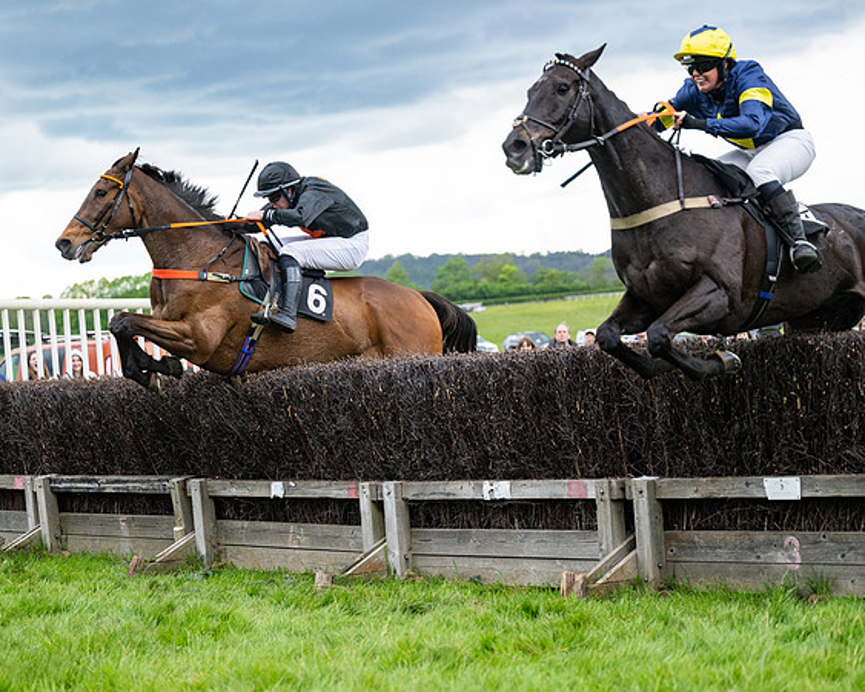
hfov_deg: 24.2
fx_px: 2017
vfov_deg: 19.4
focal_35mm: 79
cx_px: 346
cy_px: 346
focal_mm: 70
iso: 500
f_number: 2.8
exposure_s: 1/2500
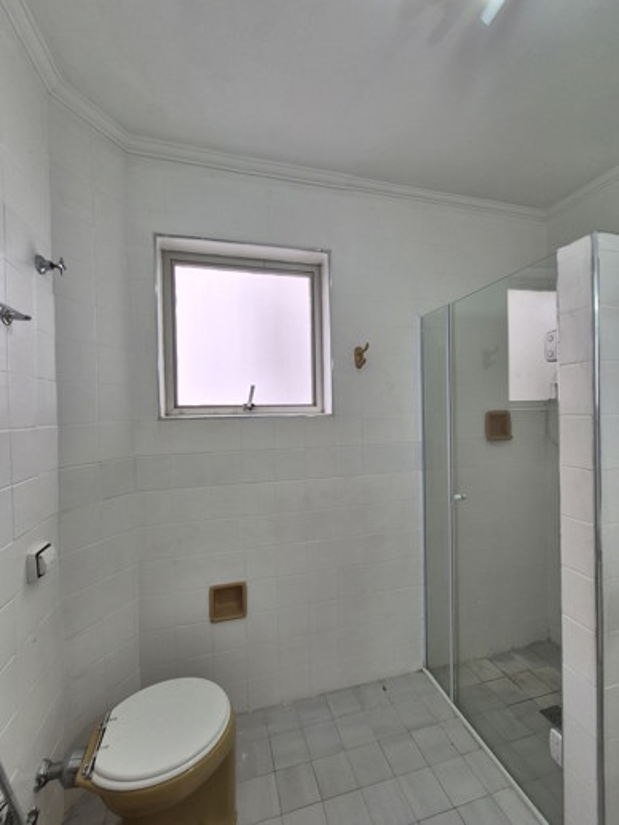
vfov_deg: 106.2
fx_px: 310
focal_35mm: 13
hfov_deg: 89.9
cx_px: 310
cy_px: 412
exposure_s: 1/120
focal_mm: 2.2
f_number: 2.2
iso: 64
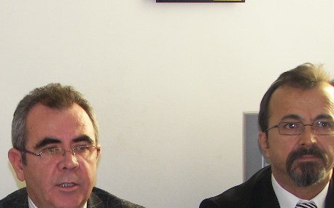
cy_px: 209
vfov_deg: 8.9
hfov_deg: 14.1
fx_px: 1338
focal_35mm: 147
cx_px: 28
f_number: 2.8
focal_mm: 10.3
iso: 64
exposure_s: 1/30
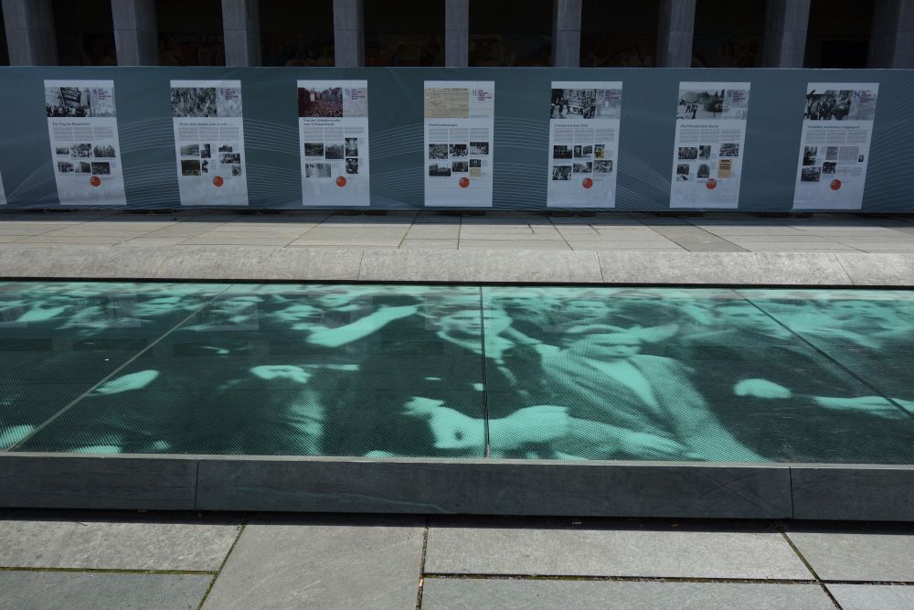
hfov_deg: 65.5
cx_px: 457
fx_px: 711
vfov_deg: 46.4
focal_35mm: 28
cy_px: 305
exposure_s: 1/400
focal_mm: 10.4
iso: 125
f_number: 5.6
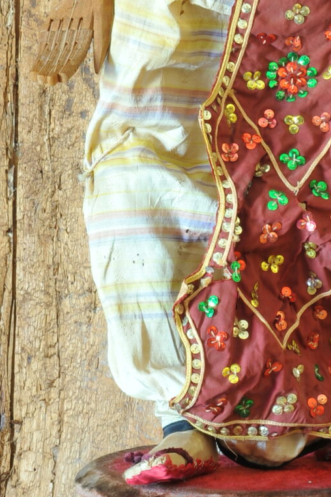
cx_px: 406
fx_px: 2871
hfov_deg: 6.6
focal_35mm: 208
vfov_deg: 9.9
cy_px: 121
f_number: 16
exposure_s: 10
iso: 200
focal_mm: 62
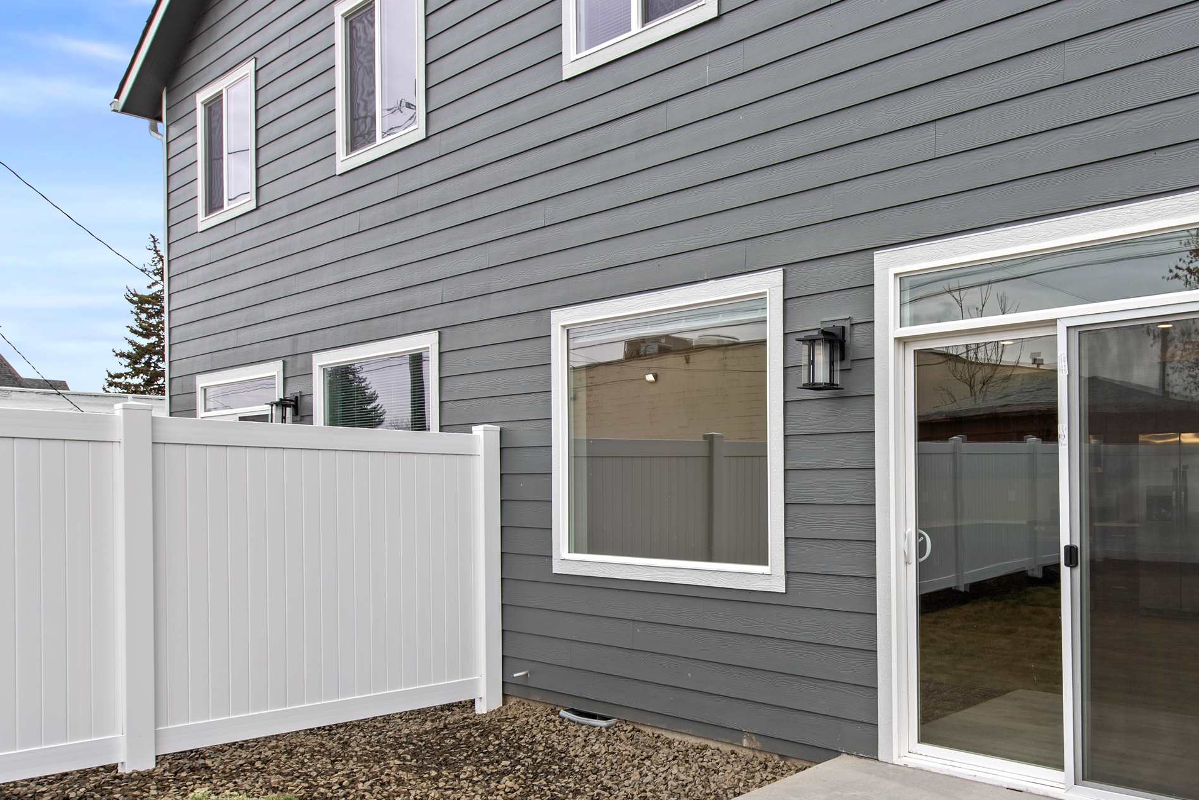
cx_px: 841
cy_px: 503
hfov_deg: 61.4
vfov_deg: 44.6
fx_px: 966
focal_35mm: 29
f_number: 8
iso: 100
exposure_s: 1/8
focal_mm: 18
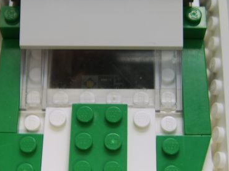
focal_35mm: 61
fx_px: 403
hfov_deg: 31.7
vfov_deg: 23.9
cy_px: 60
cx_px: 104
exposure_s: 1/15
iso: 71
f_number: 2.7
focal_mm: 8.13
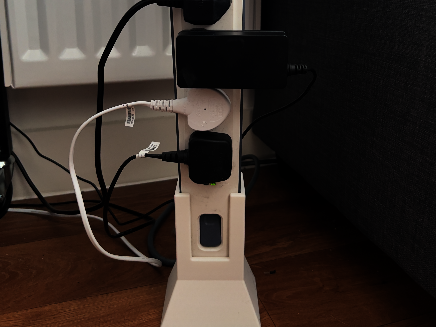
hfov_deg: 52.6
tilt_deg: -12.3
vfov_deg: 39.5
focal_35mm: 35
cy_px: 78
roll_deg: -0.3
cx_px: 217
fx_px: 441
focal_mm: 5.7
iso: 500
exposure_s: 1/60
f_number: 1.5
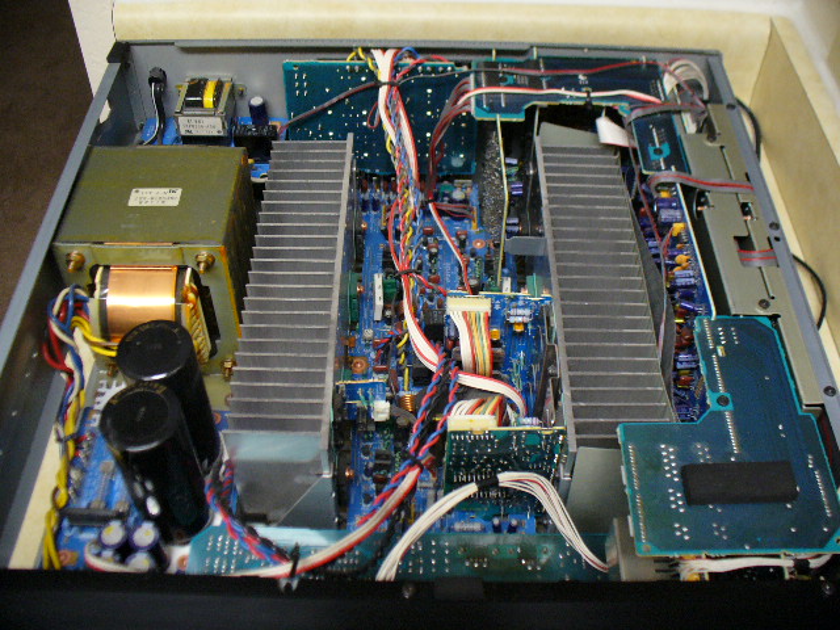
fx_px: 898
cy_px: 315
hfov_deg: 50.1
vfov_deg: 38.7
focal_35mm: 37
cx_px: 420
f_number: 2.8
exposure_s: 1/10
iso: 200
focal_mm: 6.1
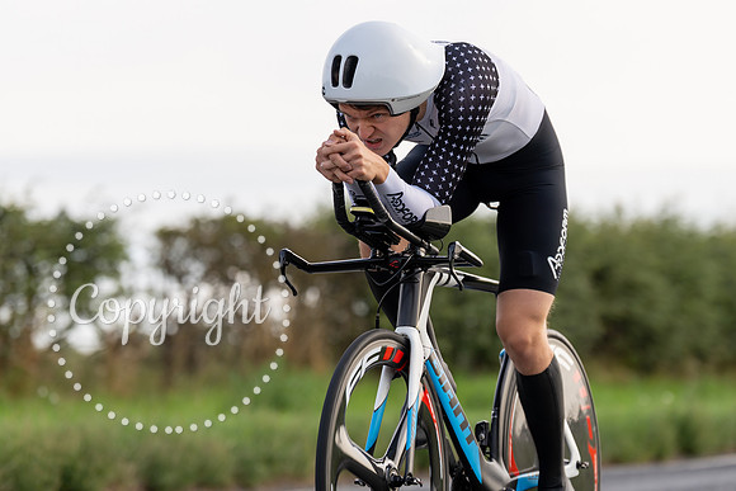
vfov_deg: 8.2
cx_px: 379
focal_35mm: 167
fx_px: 3416
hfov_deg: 12.3
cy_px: 206
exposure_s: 1/1000
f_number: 3.2
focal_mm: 129
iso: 100
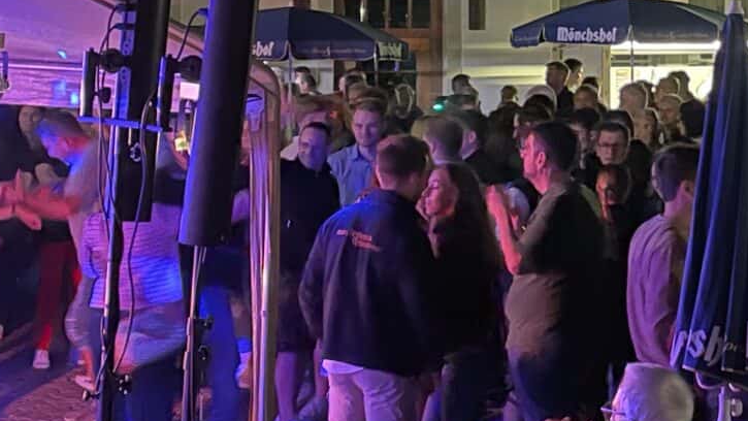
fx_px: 1984
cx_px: 693
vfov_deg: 12.0
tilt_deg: +1.1
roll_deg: +0.5
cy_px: -11
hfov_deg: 20.8
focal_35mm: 100
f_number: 1.6
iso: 1000
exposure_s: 1/16
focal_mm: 4.2
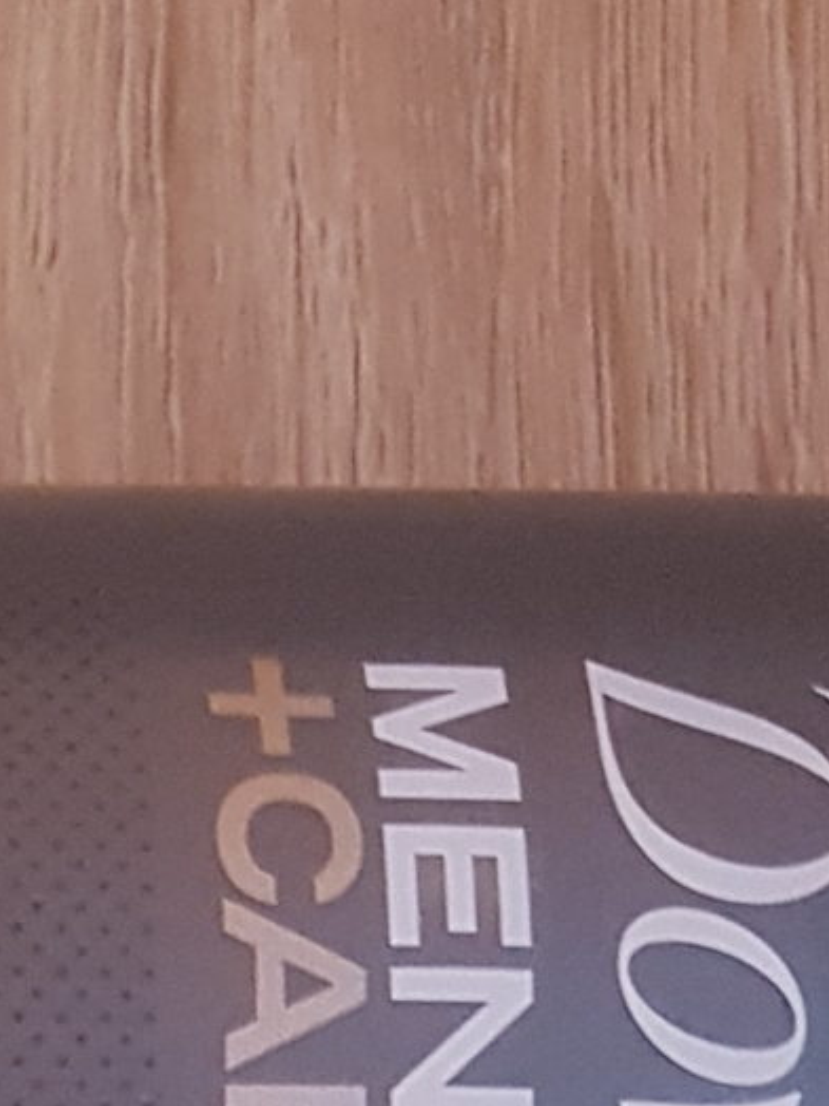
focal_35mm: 127
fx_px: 4055
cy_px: 2628
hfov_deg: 11.0
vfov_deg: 12.4
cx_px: -582
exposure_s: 1/10
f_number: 1.7
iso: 400
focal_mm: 4.2
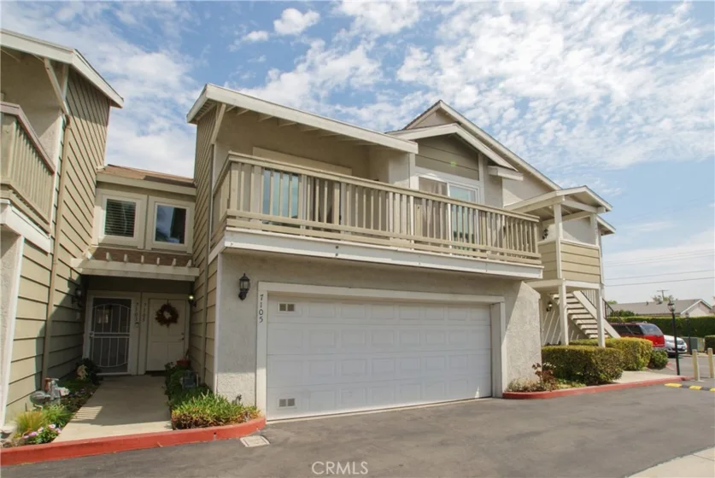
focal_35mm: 16
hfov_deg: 94.9
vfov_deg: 72.2
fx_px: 328
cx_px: 358
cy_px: 239
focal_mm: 11
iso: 100
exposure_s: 1/100
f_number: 10
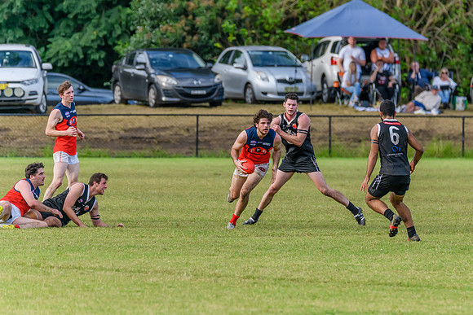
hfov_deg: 4.2
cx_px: 300
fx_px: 6416
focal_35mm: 488
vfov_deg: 2.8
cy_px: 183
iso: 1600
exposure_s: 1/2000
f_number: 6
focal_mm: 380
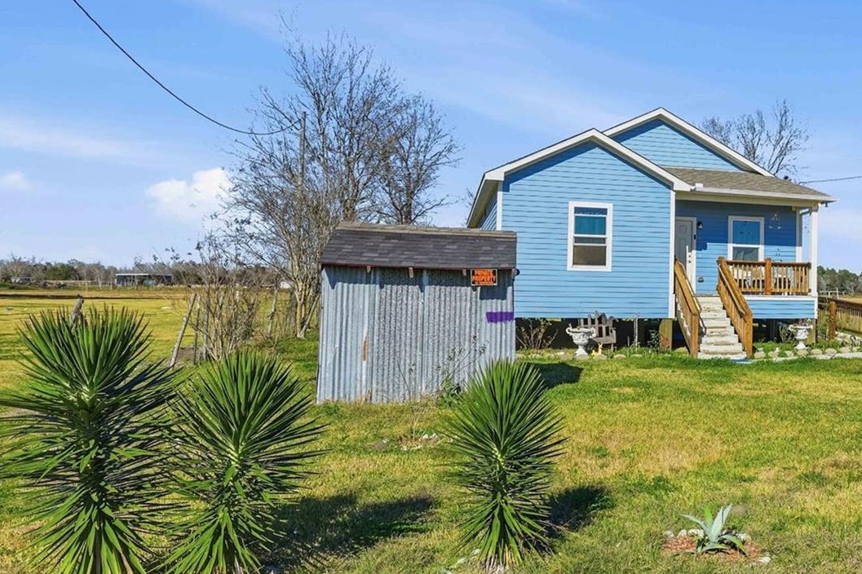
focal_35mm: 31
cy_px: 252
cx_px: 716
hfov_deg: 55.1
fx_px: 742
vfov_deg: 42.2
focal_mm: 16
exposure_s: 1/2000
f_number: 8
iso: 100
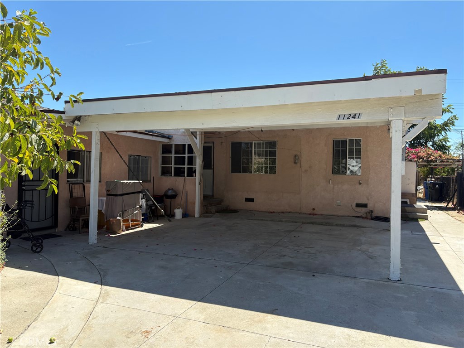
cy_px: 174
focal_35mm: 26
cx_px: 232
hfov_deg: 67.3
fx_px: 349
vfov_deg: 53.1
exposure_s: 1/2283
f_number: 1.6
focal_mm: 5.96
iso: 50
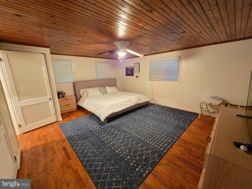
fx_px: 95
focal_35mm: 13
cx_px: 126
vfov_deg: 89.9
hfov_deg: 106.2
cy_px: 94
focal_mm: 2.2
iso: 1250
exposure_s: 1/24
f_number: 1.9
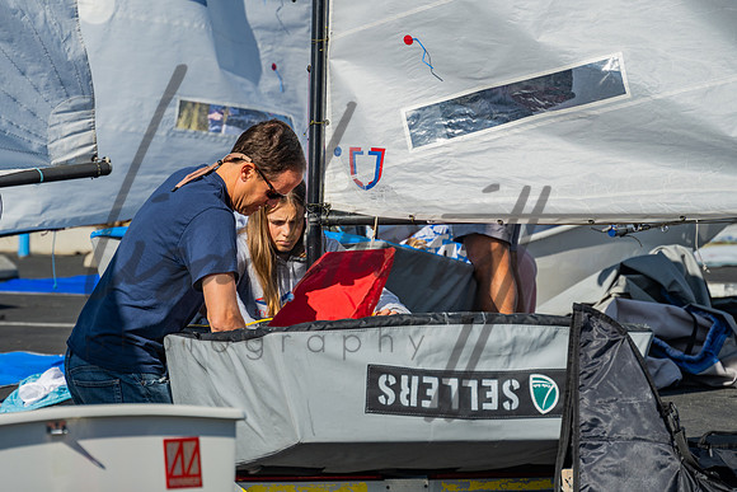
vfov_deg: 6.0
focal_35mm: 230
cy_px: 213
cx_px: 320
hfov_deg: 8.9
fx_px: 4713
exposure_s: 1/250
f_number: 6.3
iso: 100
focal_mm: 180
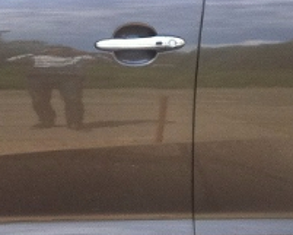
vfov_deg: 9.0
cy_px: -24
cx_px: 103
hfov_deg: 11.3
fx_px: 1475
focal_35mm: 170
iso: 80
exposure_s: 1/311
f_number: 2.8
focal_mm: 3.85
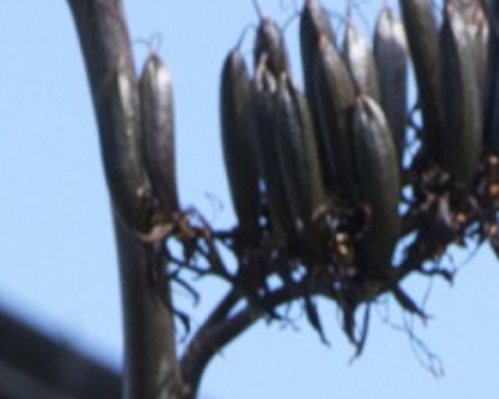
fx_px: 19108
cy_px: 1395
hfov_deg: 1.5
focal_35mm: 1295
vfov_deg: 1.2
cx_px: 117
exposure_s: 1/200
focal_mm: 100
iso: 200
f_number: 10
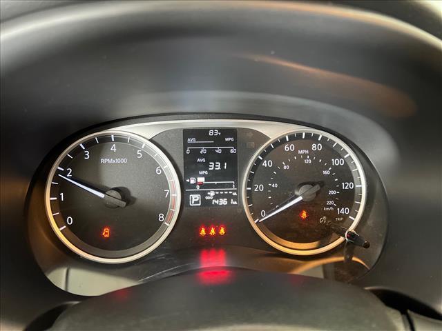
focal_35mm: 26
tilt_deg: -25.3
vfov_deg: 53.1
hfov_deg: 67.3
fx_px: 332
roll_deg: -2.5
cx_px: 221
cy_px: 166
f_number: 1.5
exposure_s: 1/40
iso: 500
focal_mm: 5.7
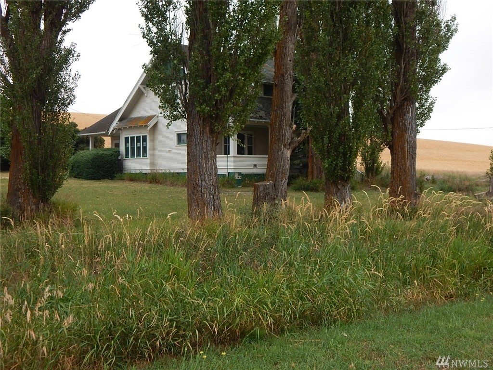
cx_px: 246
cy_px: 185
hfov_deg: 43.9
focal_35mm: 43
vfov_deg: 33.6
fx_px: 612
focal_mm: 7.7
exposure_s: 1/400
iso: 125
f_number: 3.6
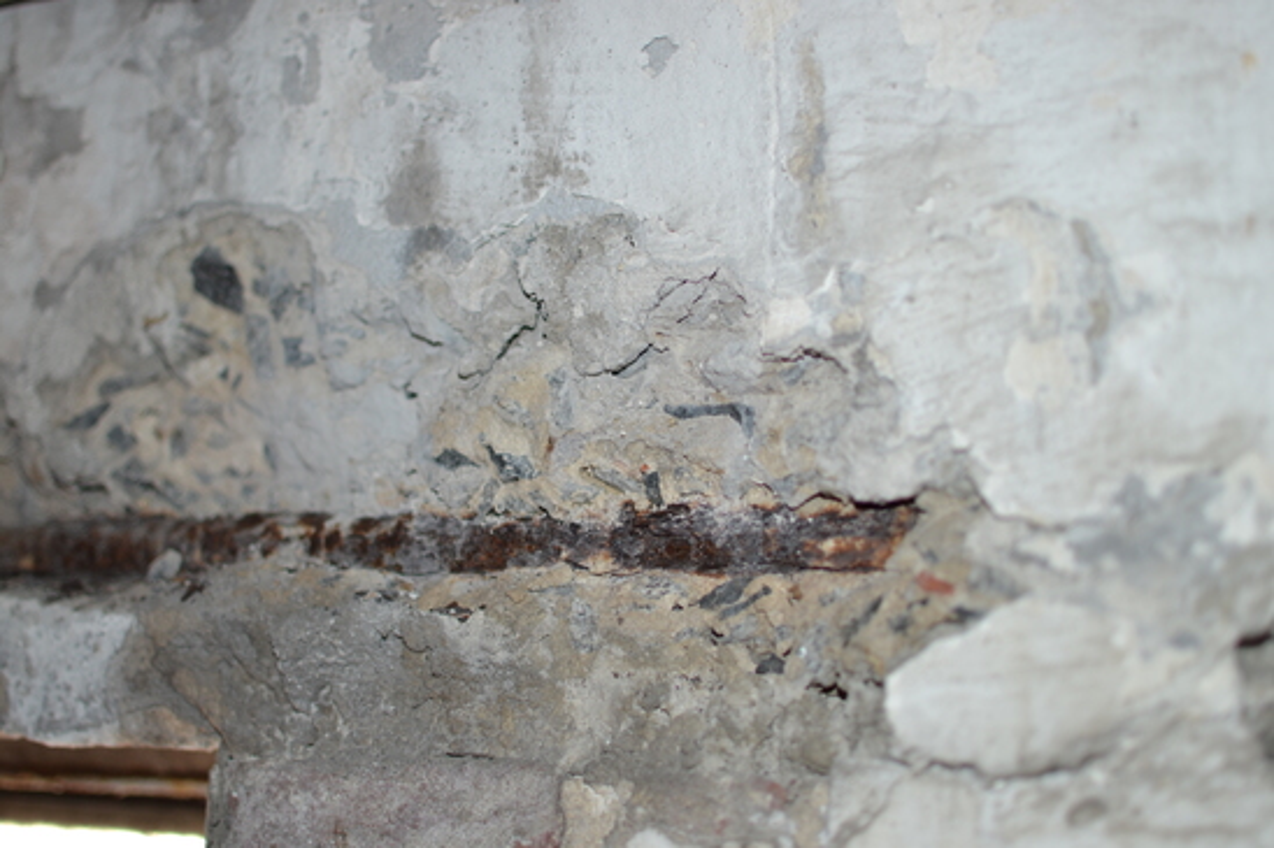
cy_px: 424
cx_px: 637
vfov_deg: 25.7
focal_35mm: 52
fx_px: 1857
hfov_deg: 37.9
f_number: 1.8
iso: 100
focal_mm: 35
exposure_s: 1/60
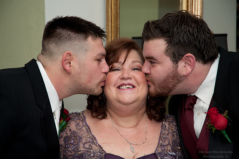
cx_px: 120
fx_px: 796
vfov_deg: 11.4
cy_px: 80
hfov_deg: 17.1
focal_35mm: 120
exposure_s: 1/60
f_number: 7.1
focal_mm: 120
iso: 640
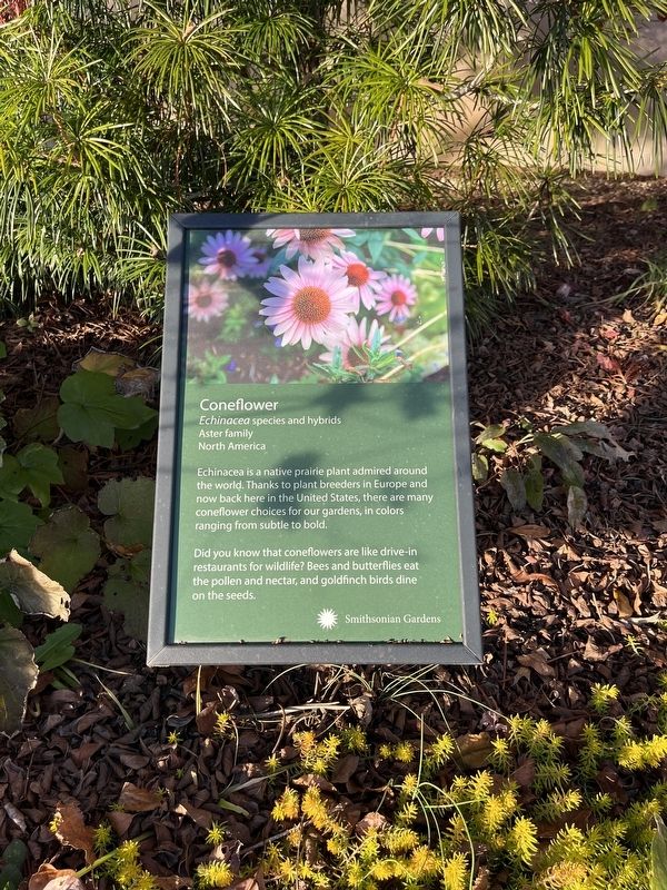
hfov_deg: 53.1
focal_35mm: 26
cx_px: 334
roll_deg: -1.9
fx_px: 668
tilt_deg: -34.3
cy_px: 445
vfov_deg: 67.3
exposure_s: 1/424
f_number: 1.6
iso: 50
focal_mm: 5.1
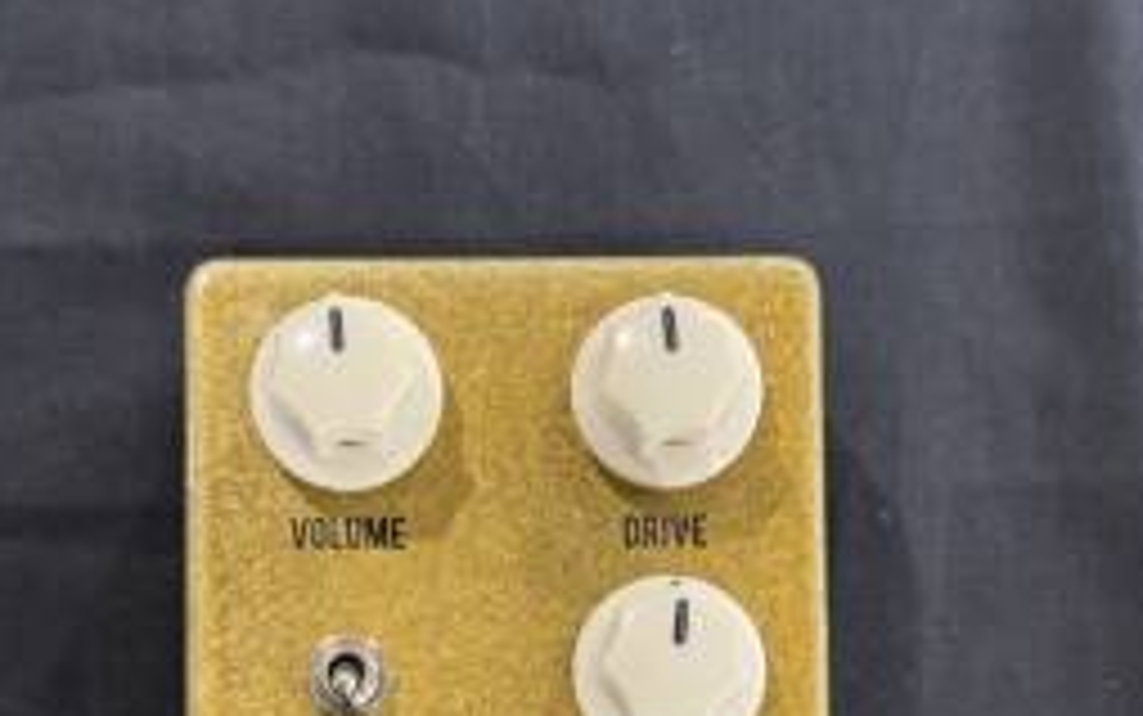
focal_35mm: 80
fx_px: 2493
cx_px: 554
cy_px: 806
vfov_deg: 15.8
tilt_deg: -84.2
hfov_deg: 25.8
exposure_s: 1/60
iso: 250
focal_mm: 6.76
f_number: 1.78
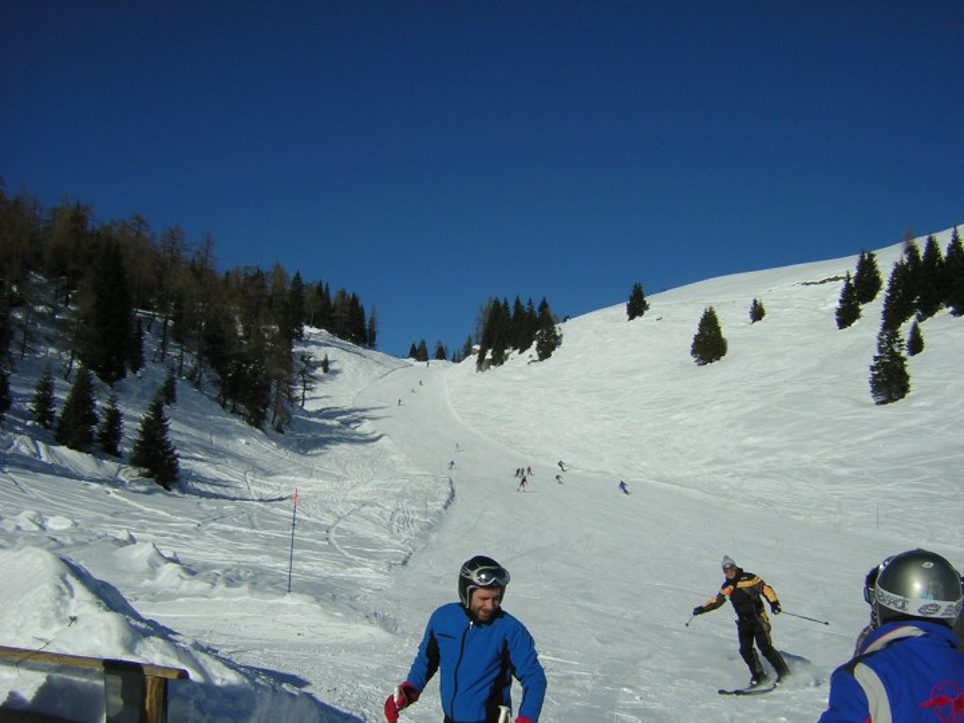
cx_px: 482
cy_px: 362
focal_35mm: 36
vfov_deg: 39.7
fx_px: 1003
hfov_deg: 51.4
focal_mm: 4.7
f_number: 5.2
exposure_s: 1/1179
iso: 100
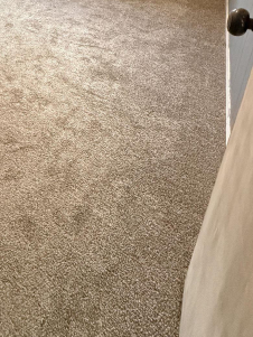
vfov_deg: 47.2
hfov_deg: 37.8
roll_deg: +4.6
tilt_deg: -21.5
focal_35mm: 31
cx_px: -26
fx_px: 302
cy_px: -8
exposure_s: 1/60
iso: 1000
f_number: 2.2
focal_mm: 2.22
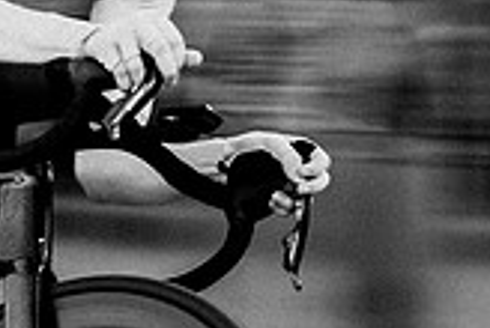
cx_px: 45
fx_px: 6736
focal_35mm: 494
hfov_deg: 4.2
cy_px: 23
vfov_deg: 2.8
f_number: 2.8
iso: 100
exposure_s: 1/80
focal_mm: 118
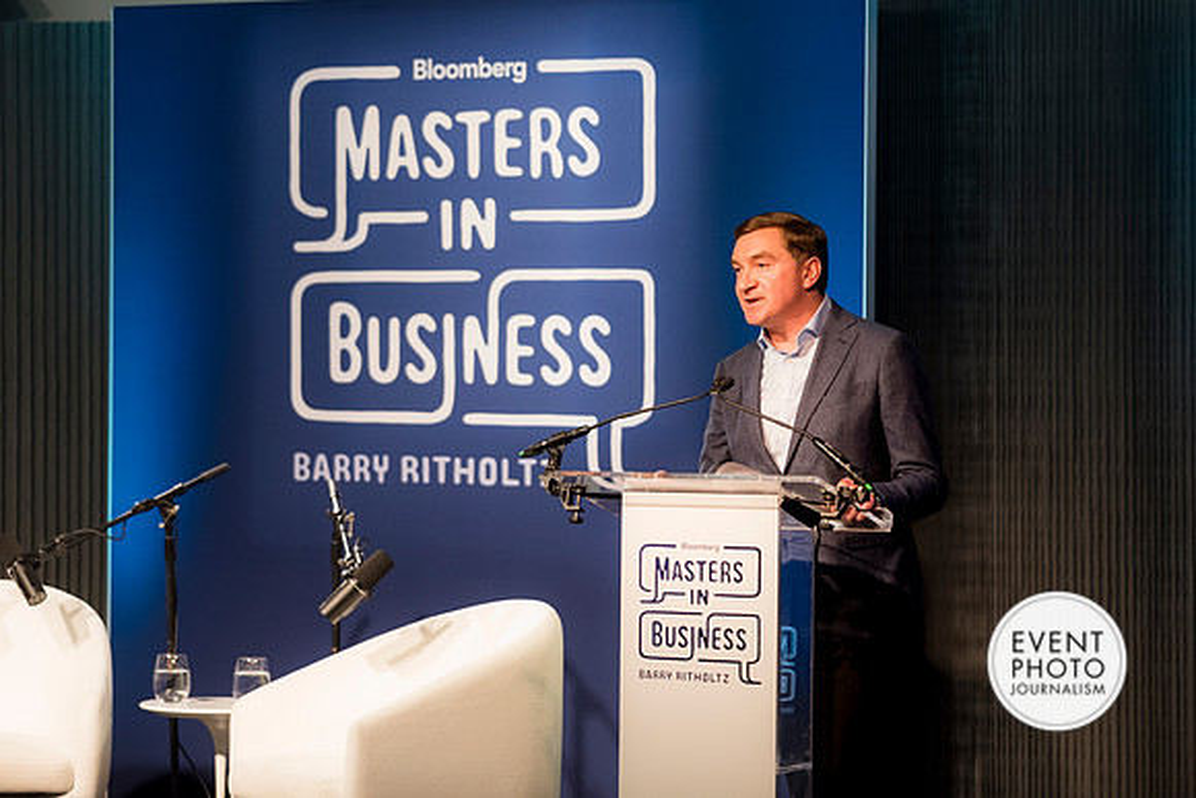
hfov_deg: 16.8
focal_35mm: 122
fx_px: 4056
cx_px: 599
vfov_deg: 11.2
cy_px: 378
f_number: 2.8
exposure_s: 1/125
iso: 2000
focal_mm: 116
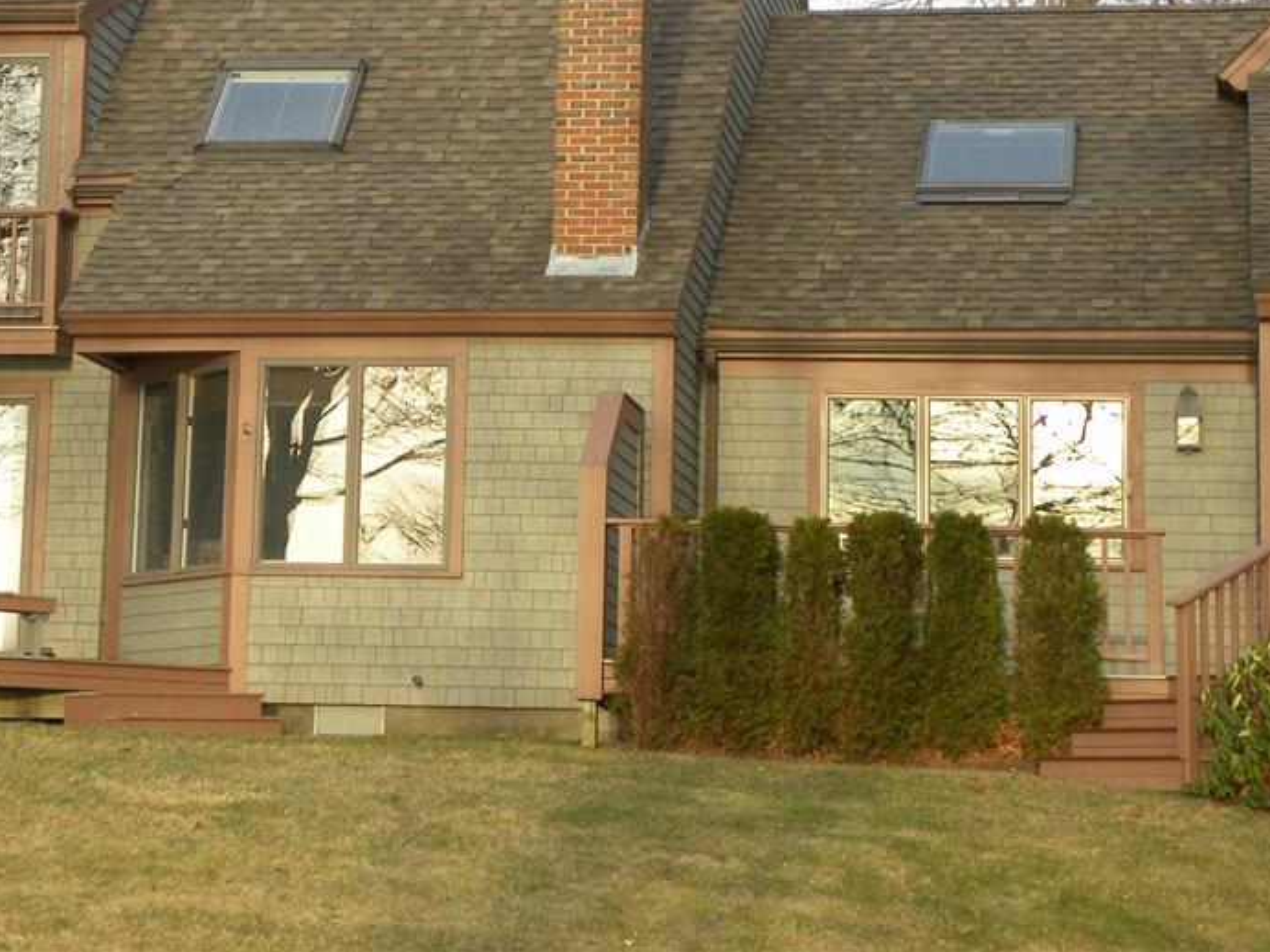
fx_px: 4072
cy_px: 249
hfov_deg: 17.7
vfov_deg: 13.3
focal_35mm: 111
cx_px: 402
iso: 64
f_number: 4
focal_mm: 13.4
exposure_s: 1/85.8
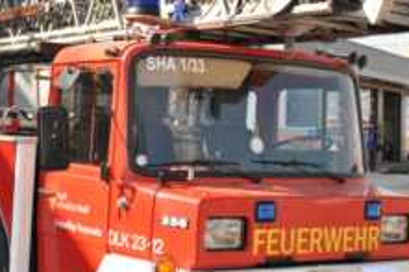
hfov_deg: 29.5
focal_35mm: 68
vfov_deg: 20.0
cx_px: 141
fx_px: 771
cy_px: 129
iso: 100
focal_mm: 25
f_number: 8
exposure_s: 1/250
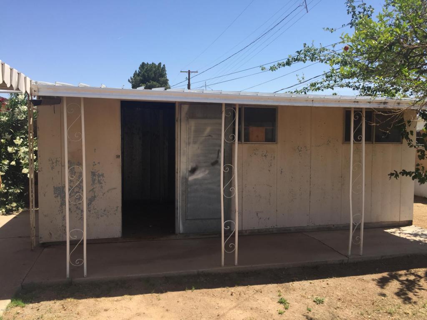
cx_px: 214
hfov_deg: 61.7
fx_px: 358
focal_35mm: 29
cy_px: 160
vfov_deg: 48.2
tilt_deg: -3.1
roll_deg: -0.2
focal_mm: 4.15
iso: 32
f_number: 2.2
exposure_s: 1/1522
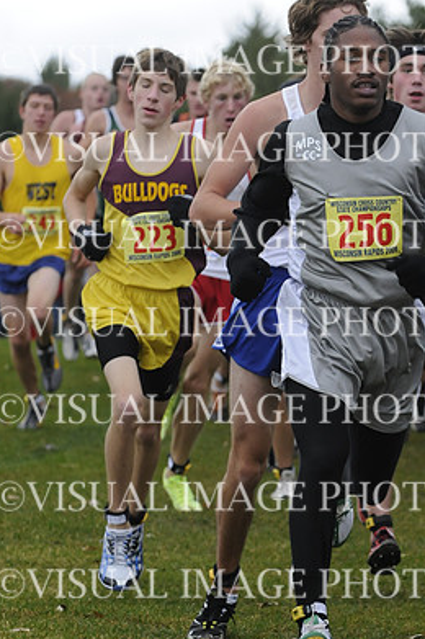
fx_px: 5126
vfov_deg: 7.1
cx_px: 308
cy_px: 366
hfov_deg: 4.7
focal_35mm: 289
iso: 800
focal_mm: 130
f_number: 4
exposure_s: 1/500
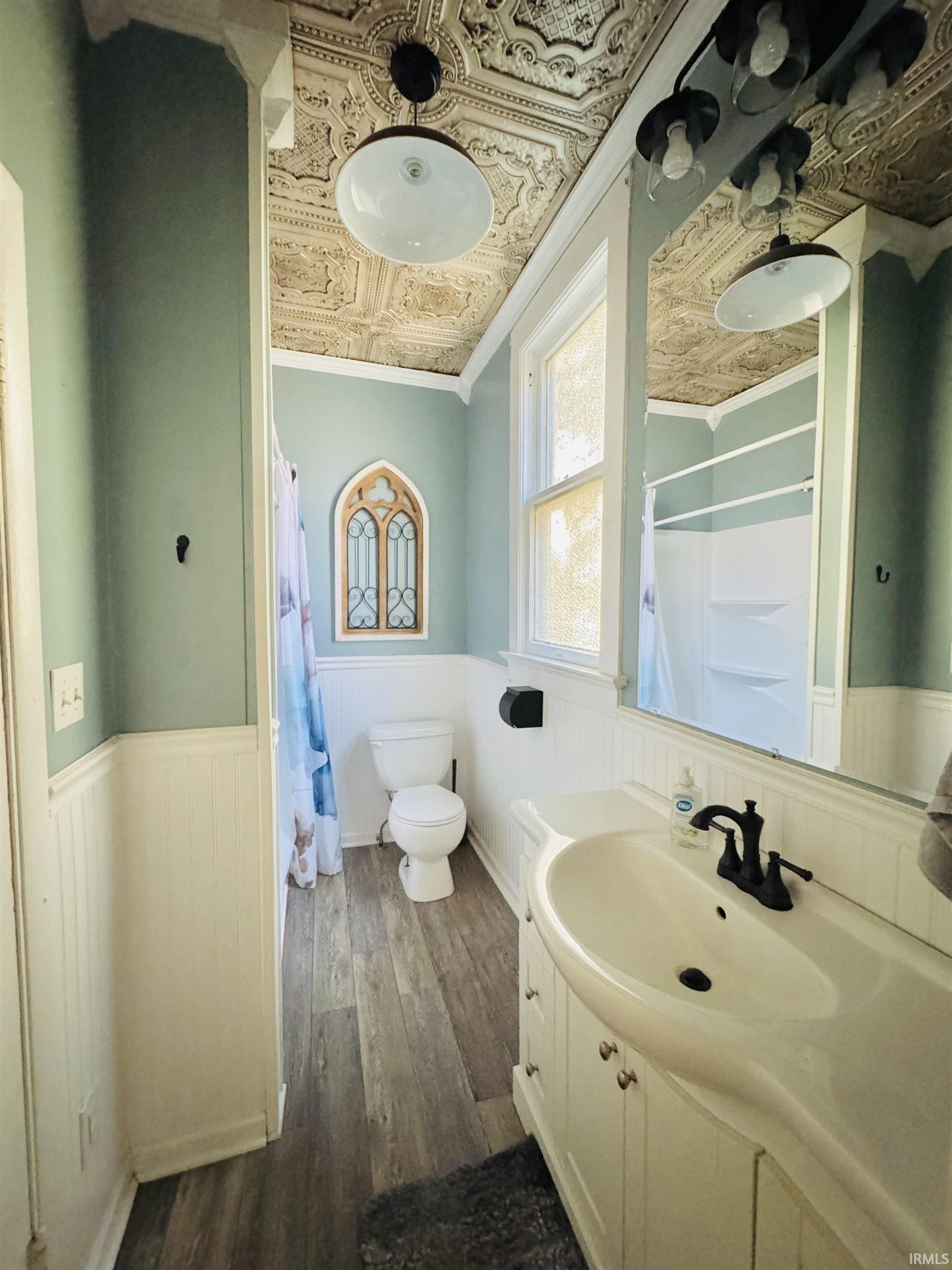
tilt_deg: -2.7
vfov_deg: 102.1
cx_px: 476
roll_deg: -0.3
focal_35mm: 14
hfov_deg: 85.7
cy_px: 635
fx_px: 513
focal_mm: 2.22
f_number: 2.2
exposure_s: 1/60
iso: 1000
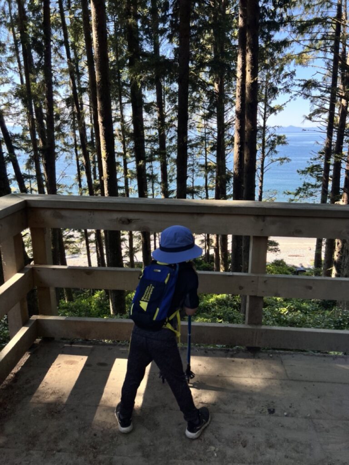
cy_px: 232
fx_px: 350
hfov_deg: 53.1
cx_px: 174
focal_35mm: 26
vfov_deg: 67.3
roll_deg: -0.7
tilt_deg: -16.1
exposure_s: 1/949
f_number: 1.5
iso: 50
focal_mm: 5.7
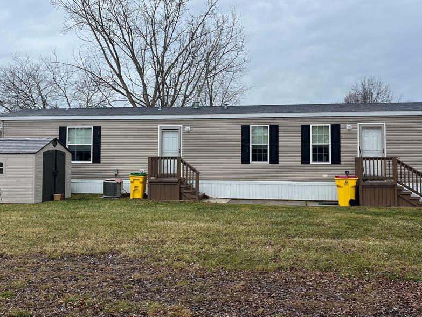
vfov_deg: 41.7
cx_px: 227
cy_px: 139
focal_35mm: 34
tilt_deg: +1.6
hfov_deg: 53.9
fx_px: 414
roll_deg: -0.1
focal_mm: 5.1
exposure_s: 1/804
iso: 50
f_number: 1.6
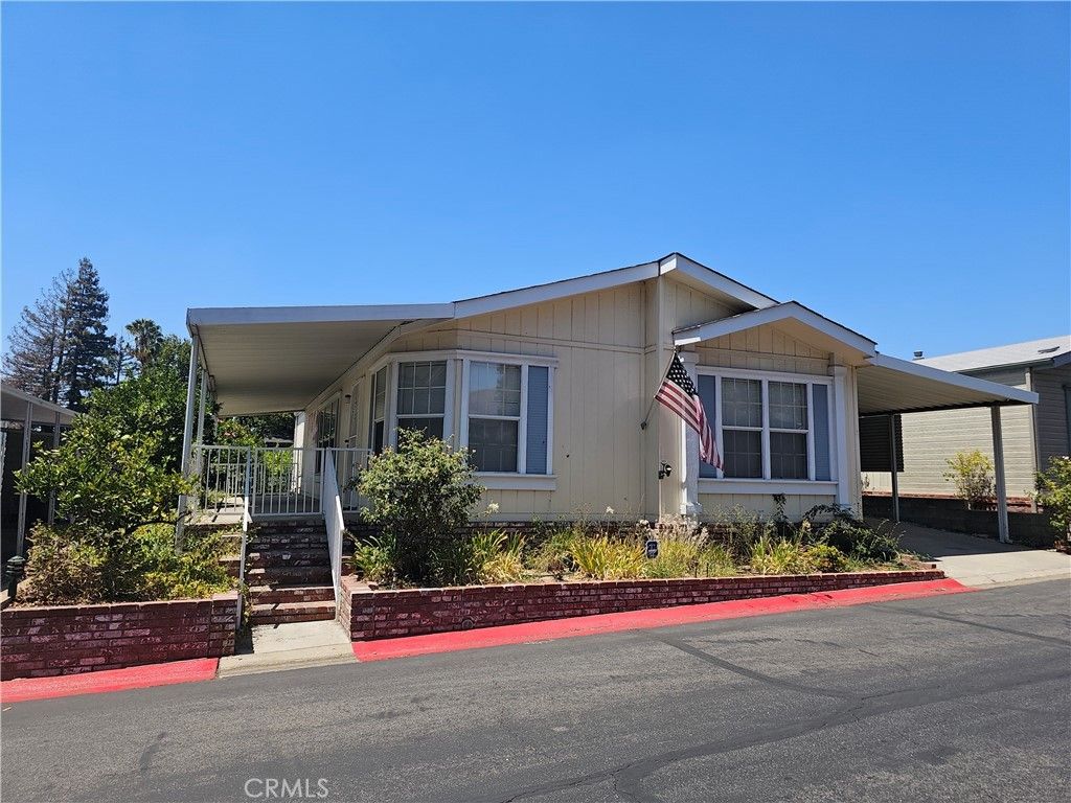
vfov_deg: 58.9
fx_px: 712
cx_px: 536
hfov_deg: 73.9
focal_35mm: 23
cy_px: 402
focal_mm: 6.3
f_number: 1.7
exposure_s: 1/598
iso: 10
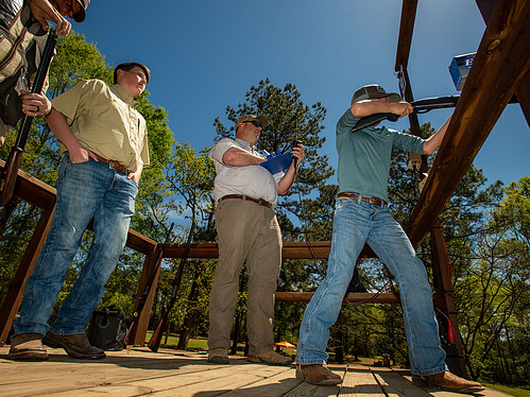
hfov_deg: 84.7
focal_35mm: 19
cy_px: 202
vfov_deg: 68.7
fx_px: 291
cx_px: 272
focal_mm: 17
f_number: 6.3
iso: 80
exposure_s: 1/250
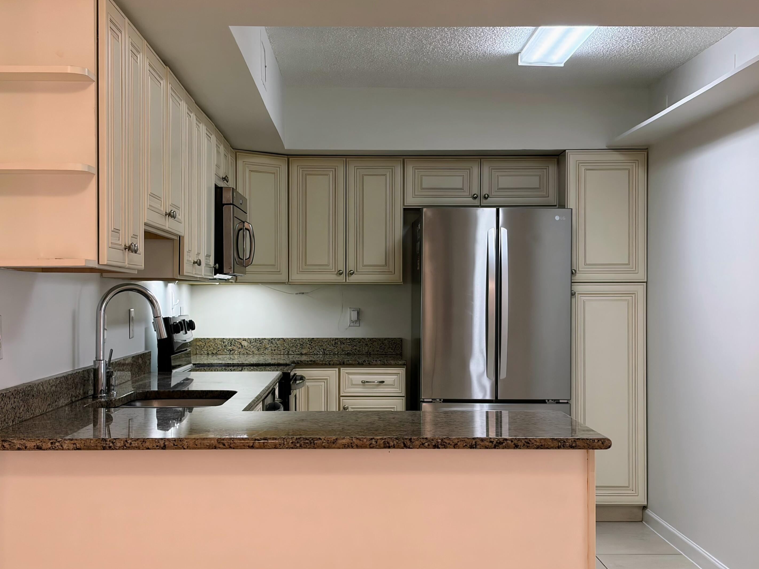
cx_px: 380
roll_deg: +1.3
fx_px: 1206
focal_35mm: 55
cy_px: 296
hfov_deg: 34.9
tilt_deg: +0.5
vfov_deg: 26.6
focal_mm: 5.96
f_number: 1.6
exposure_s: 1/60
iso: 80
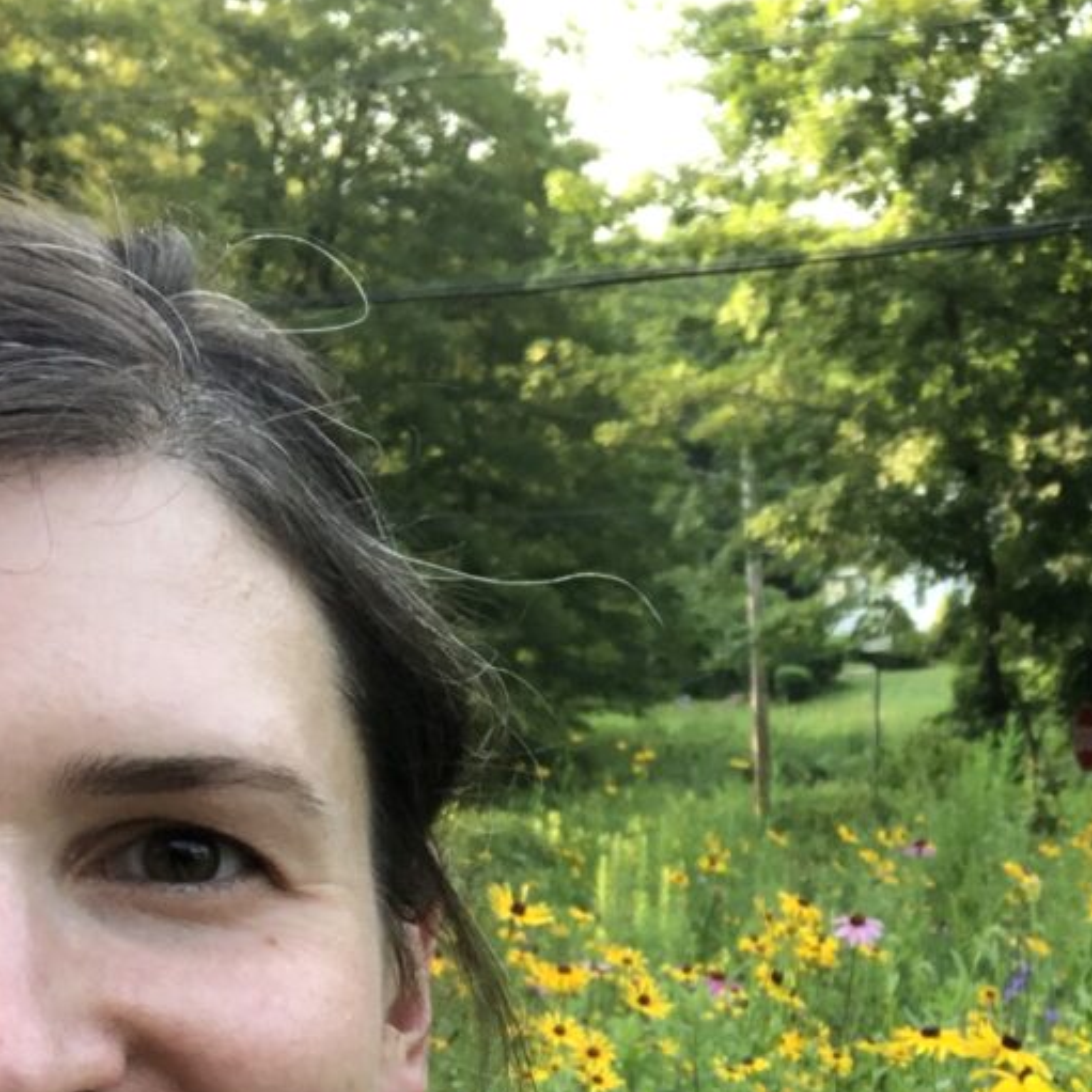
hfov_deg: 19.8
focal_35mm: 85
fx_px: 3034
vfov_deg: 19.6
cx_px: 1073
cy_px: 1158
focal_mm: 2.87
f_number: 2.2
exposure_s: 1/120
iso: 32
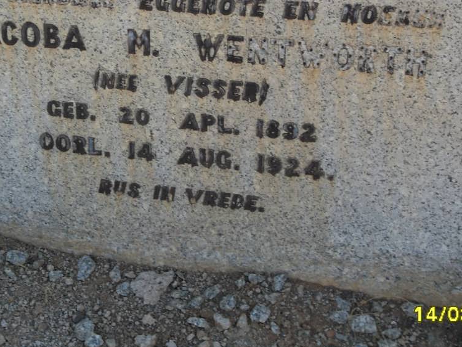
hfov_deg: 34.3
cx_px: 191
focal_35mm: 56
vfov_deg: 25.8
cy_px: 90
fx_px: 748
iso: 80
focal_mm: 6.3
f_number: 8.2
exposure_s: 1/90
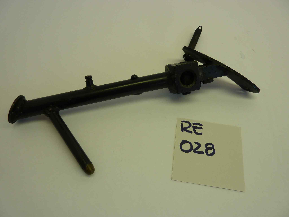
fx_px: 209
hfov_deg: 69.4
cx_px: 144
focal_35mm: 25
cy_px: 108
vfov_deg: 54.9
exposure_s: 1/60
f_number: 3.3
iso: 80
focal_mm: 4.1
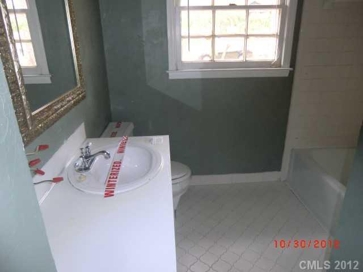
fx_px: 252
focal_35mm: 24
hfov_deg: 71.6
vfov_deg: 56.8
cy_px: 136
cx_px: 182
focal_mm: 4.3
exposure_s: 1/60
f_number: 3.2
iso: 400
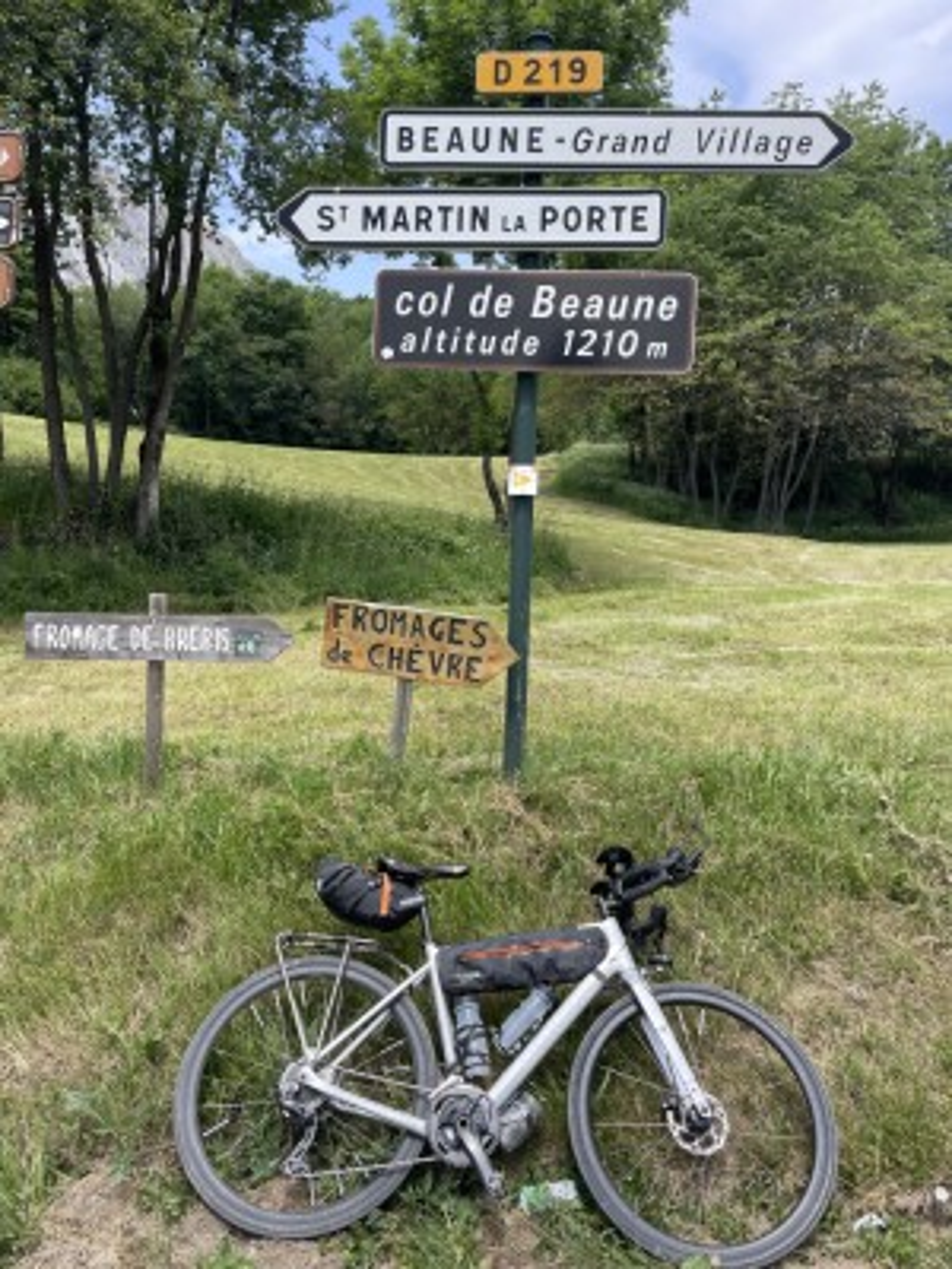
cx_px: 476
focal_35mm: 26
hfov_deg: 53.1
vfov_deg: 67.3
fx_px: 953
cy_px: 634
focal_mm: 4.2
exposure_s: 1/1125
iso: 32
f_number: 1.6
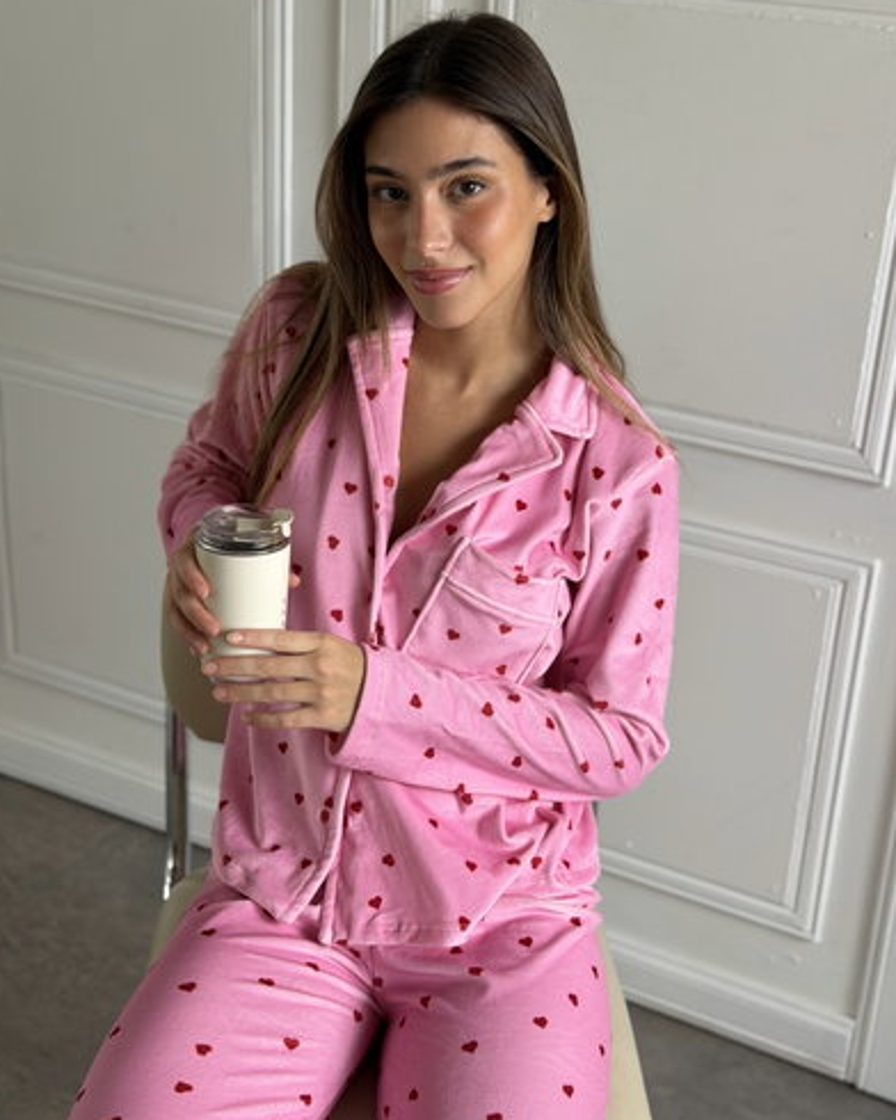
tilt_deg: -24.1
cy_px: 543
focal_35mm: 51
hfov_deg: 29.7
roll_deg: -3.6
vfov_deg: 36.7
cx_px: 441
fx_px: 1691
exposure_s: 1/65
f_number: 1.78
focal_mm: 6.76
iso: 100
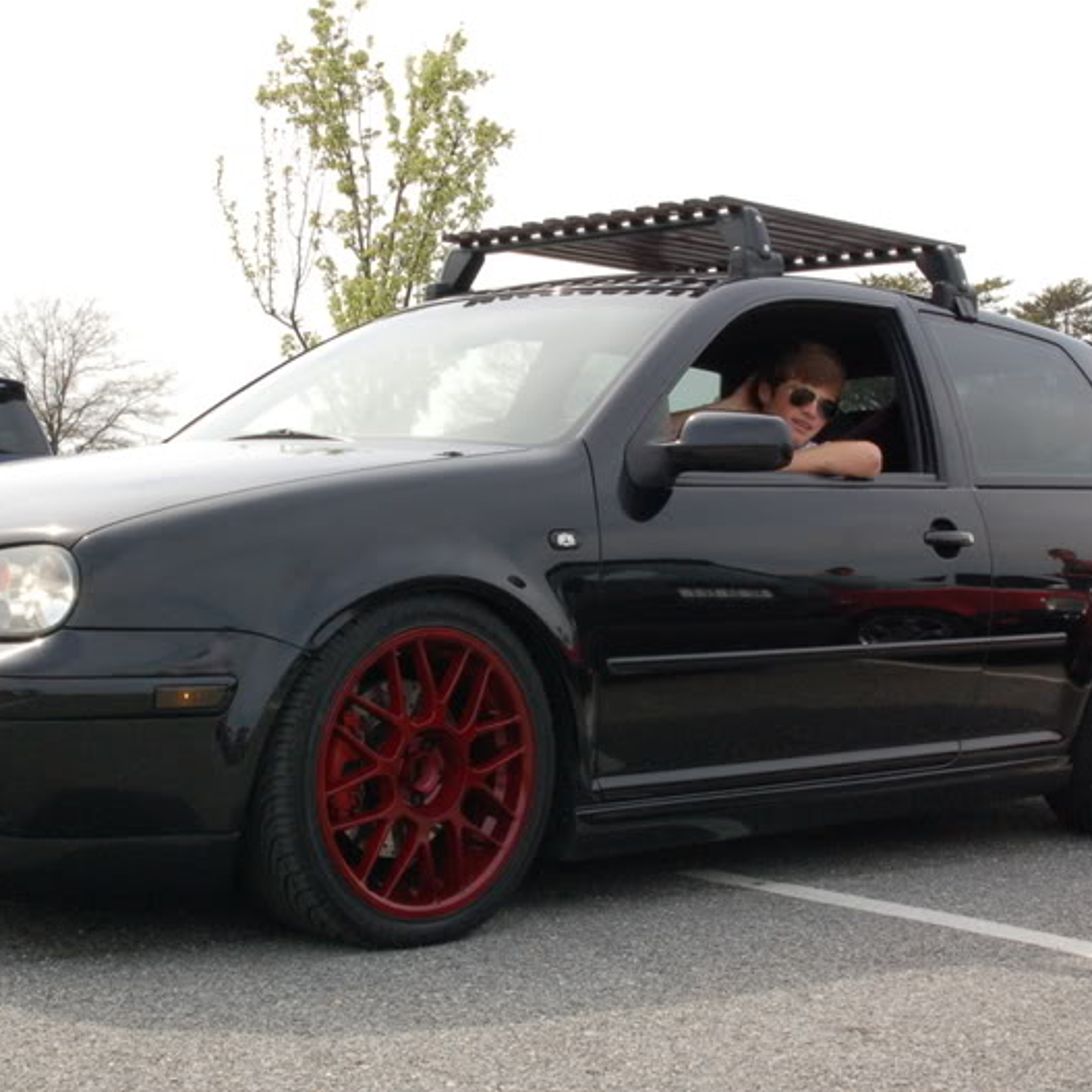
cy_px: 545
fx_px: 1927
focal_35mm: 54
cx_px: 442
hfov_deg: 31.6
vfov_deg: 31.6
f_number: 22
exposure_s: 1/100
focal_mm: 28
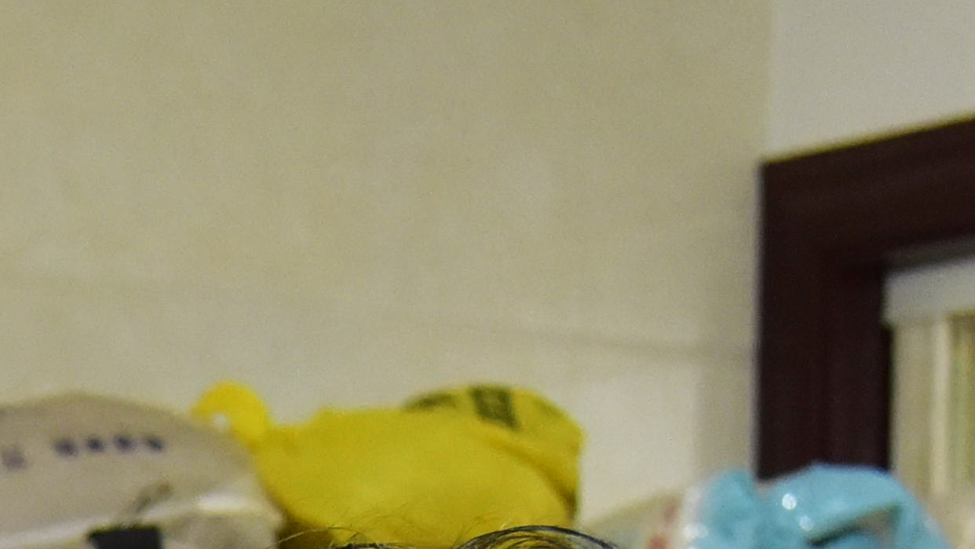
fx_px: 6102
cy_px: 1811
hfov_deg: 8.8
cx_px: -785
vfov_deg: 4.8
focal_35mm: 236
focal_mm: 38
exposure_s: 1/125
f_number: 4
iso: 4000
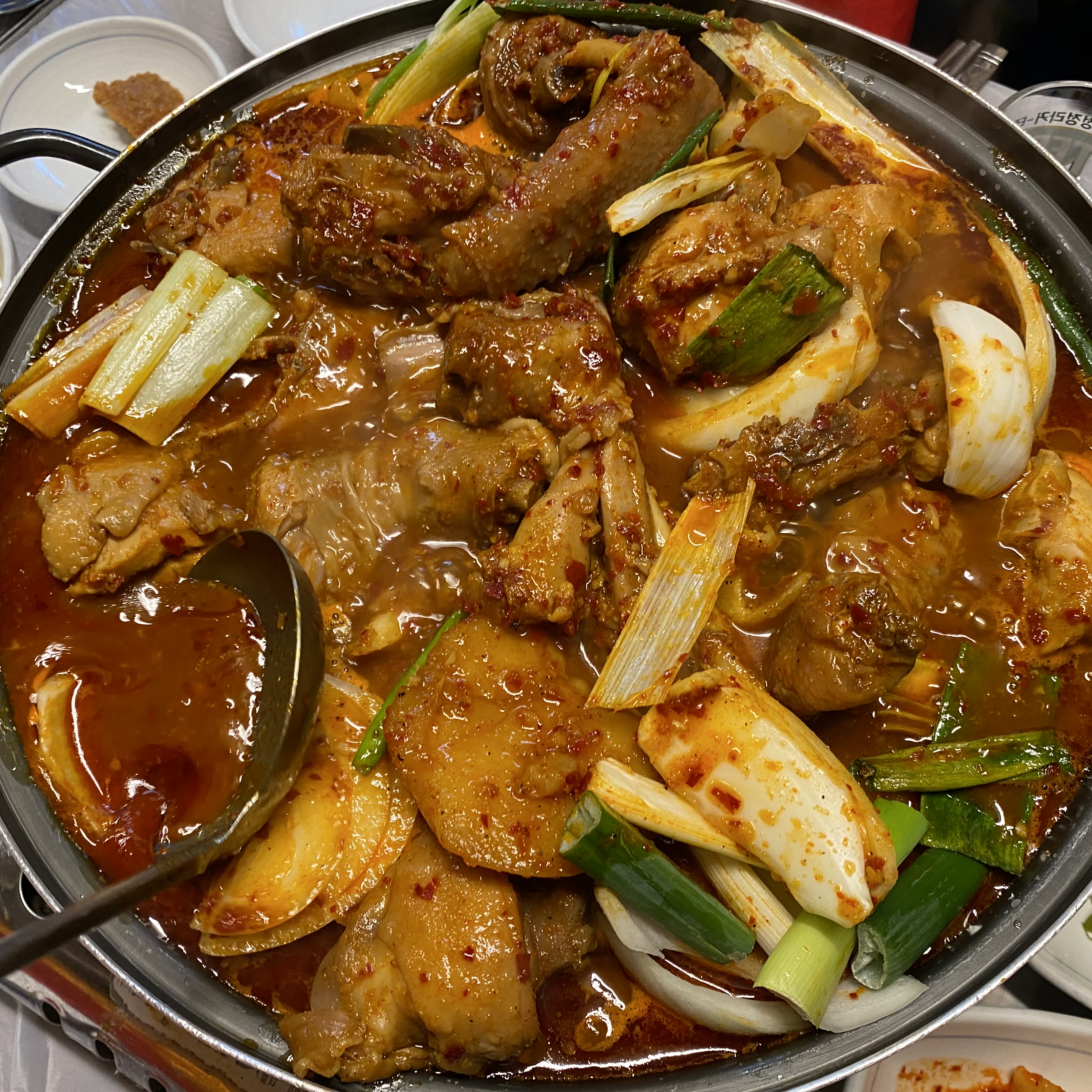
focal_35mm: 31
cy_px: 549
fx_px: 1106
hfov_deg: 52.5
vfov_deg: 52.5
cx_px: 566
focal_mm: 4.25
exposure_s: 1/60
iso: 125
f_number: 1.8
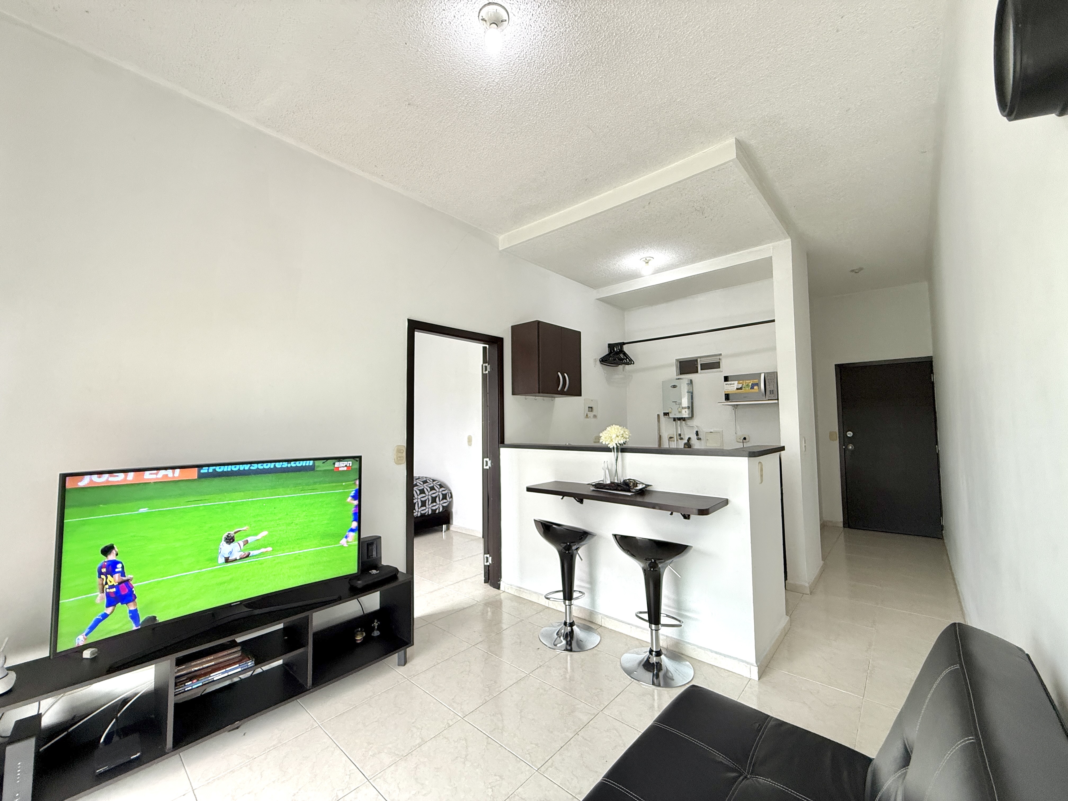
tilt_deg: +3.3
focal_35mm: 14
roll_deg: +0.2
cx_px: 534
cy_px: 400
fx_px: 432
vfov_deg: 85.7
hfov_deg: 102.1
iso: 250
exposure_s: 1/120
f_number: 2.2
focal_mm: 2.22
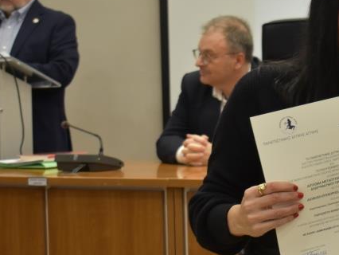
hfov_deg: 18.4
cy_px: 94
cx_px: 337
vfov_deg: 14.2
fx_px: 1019
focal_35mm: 104
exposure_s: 1/125
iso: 800
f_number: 4.2
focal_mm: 30
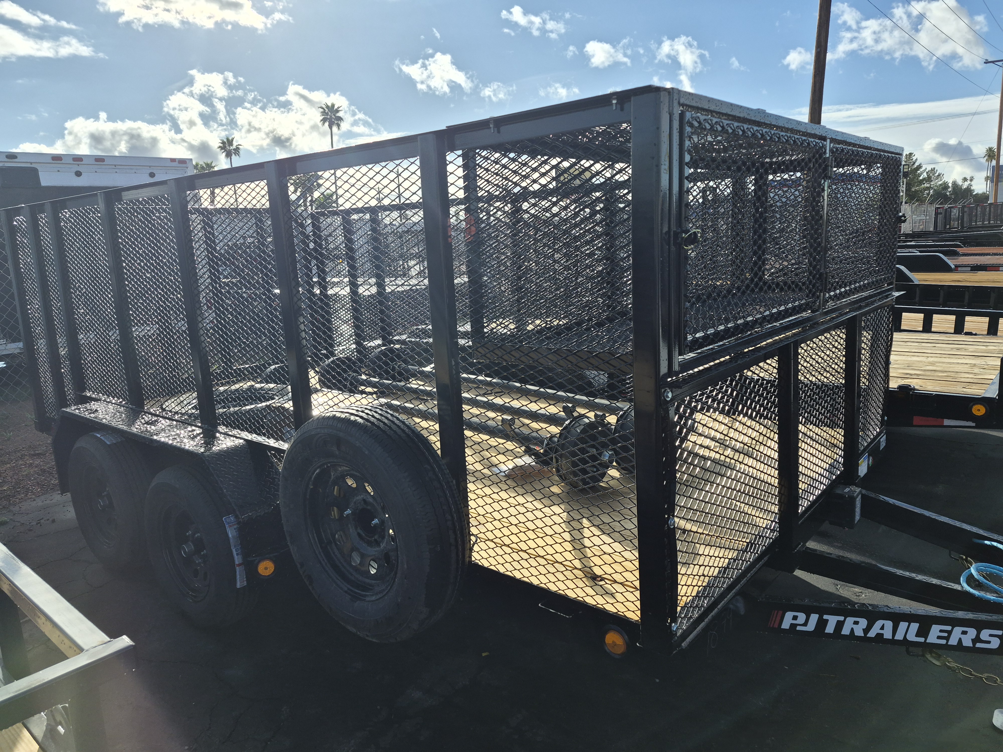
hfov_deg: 73.9
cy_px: 376
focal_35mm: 23
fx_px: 666
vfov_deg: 58.9
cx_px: 502
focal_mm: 5.4
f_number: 1.8
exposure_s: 1/7696
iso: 64
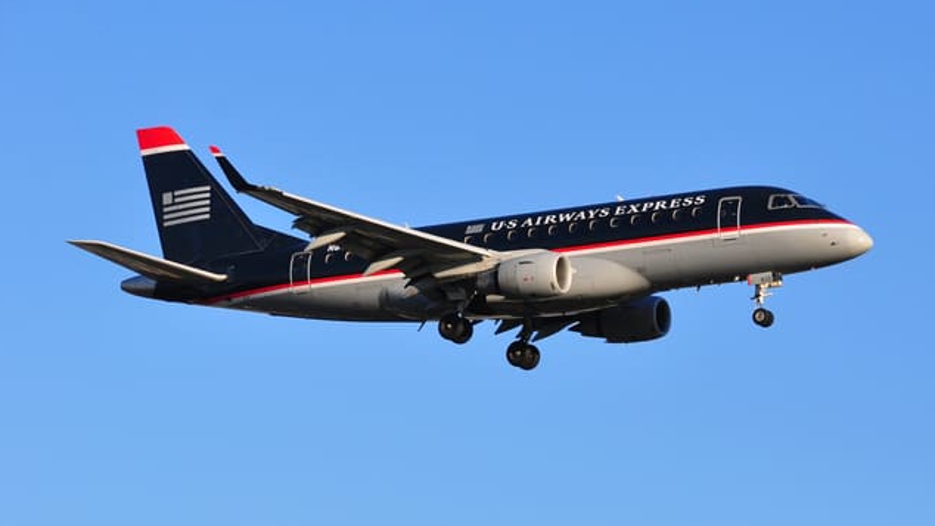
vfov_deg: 8.1
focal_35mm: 151
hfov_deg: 14.3
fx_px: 3733
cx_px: 465
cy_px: 220
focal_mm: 95
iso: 500
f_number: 7.1
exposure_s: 1/1600
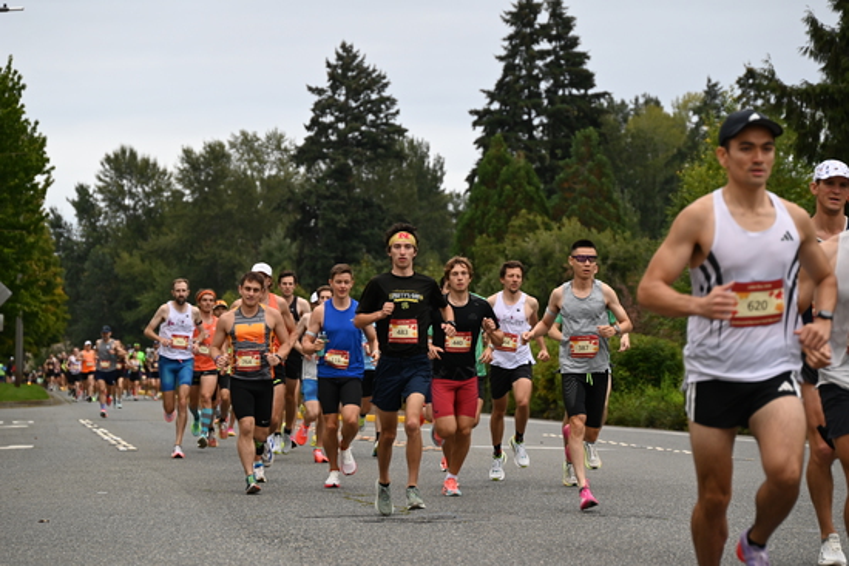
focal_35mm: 140
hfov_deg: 14.6
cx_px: 424
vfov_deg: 9.8
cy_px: 283
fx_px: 3302
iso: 640
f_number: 6.3
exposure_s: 1/250
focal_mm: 140
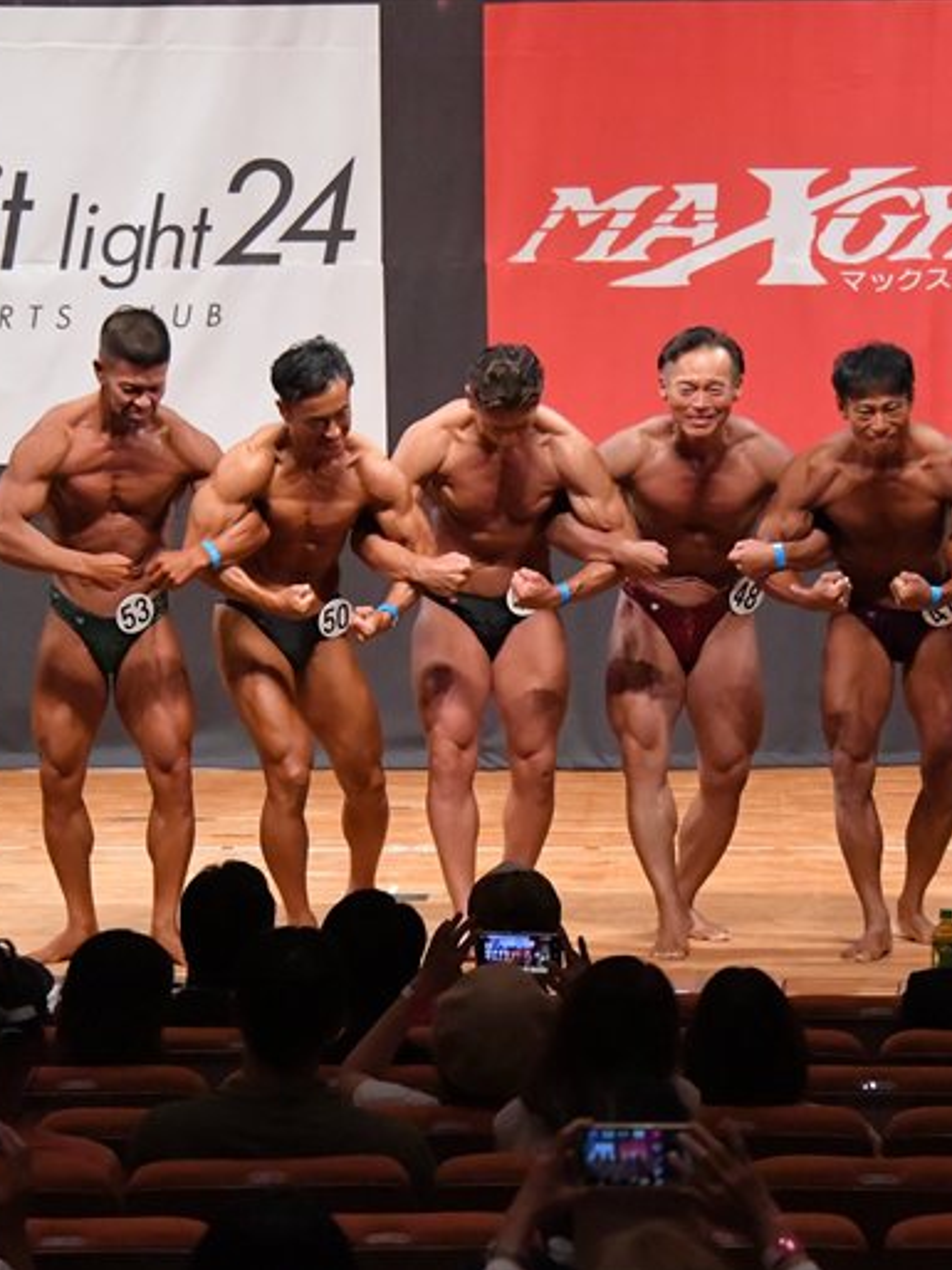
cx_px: 565
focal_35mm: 228
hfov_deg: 6.5
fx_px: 8357
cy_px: 636
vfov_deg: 8.7
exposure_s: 1/400
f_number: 5.6
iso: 10000
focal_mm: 105
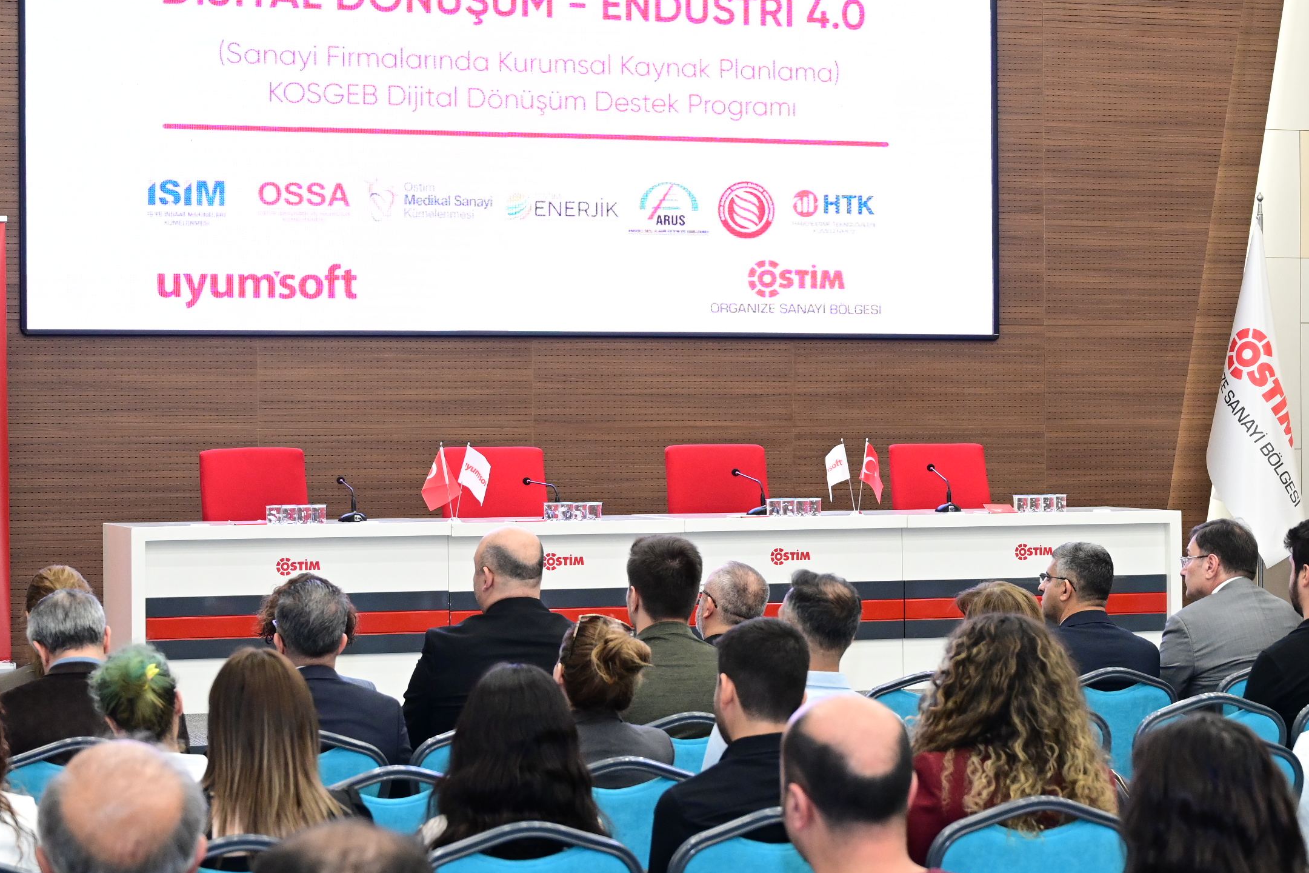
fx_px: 3127
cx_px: 751
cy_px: 400
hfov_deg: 23.6
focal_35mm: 86
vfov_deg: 15.9
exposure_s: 1/125
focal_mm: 45
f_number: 4
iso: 1600
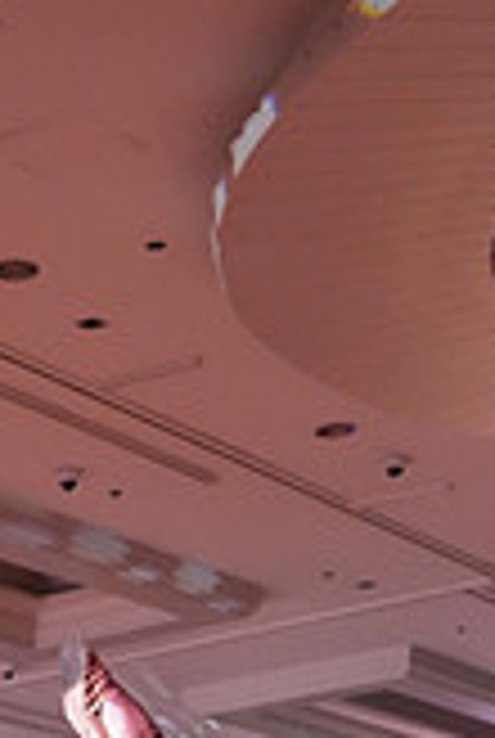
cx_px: 137
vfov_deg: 16.4
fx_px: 2321
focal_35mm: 113
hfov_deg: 12.1
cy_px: 1125
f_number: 5
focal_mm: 32
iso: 6400
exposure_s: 1/320
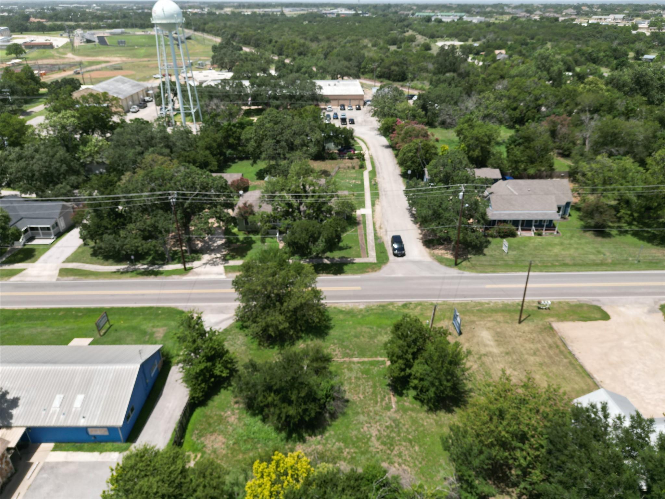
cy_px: 250
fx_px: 461
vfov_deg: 56.8
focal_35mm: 24
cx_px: 332
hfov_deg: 71.6
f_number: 1.7
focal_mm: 6.72
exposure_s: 1/3000
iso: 130
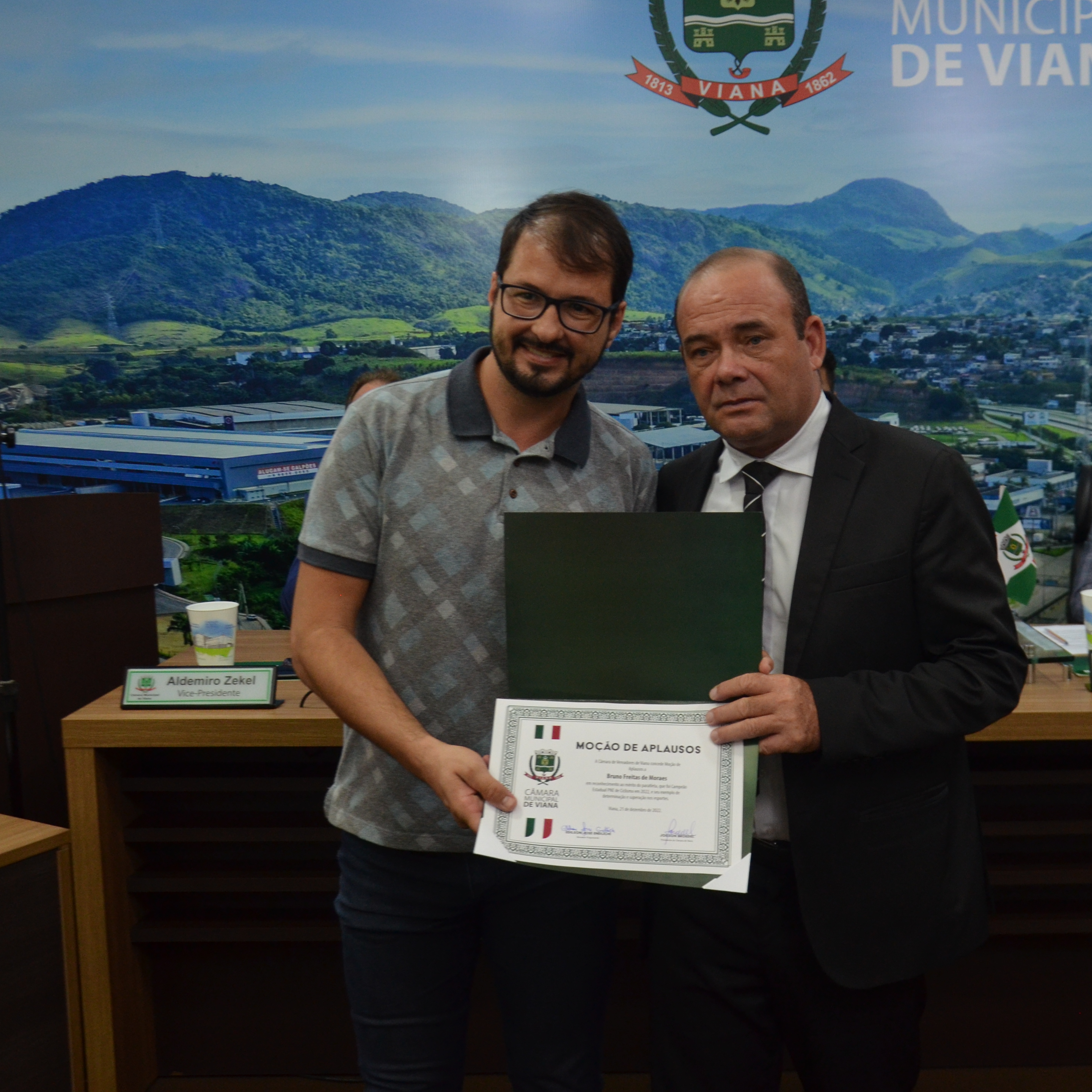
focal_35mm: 46
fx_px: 1632
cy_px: 497
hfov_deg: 36.2
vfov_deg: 37.0
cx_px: 808
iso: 800
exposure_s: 1/50
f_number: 3.8
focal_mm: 21
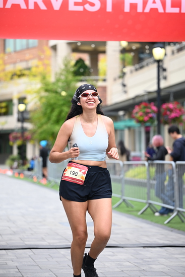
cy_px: 138
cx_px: 92
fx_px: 778
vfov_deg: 20.2
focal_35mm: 101
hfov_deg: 13.6
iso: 640
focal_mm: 101
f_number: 2.8
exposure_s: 1/1600
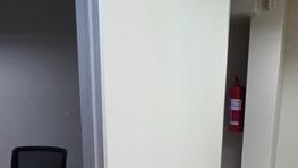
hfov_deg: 47.0
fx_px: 340
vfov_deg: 26.1
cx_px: 185
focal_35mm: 43
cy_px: 174
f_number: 1.9
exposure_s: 1/50
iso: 250
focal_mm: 2.2
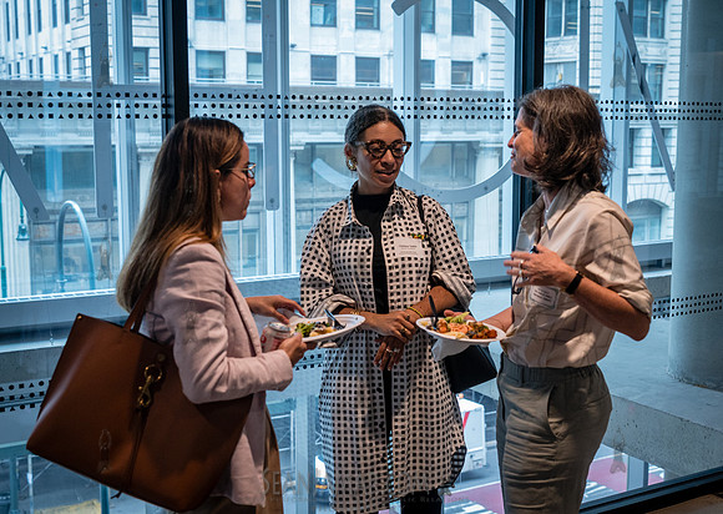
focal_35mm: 48
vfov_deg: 29.4
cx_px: 412
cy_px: 240
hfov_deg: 40.5
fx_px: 978
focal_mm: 40
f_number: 4
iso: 2000
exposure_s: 1/250
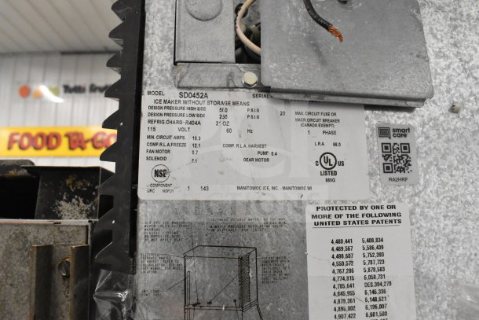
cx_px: 240
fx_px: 359
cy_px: 160
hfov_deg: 67.4
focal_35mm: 27
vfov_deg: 48.0
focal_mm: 18
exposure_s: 1/160
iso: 6400
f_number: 6.3
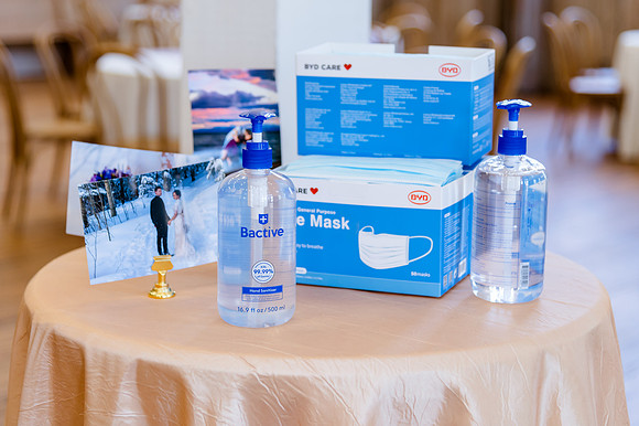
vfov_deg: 17.3
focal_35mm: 79
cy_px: 195
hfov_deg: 25.8
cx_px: 332
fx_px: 1395
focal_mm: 70
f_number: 4
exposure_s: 1/200
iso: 800
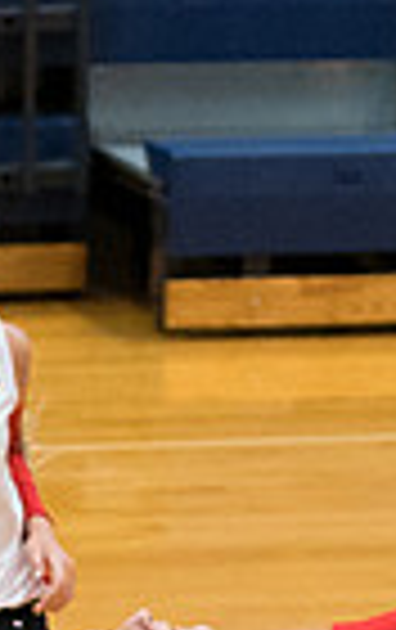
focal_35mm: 580
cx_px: 335
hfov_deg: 2.3
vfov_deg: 3.6
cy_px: 847
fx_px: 9974
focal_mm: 70
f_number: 2.8
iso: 3200
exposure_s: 1/1000
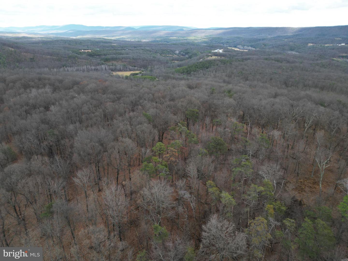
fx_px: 241
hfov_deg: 71.6
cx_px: 174
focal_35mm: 24
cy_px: 130
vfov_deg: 56.8
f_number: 1.7
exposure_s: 1/500
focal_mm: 6.72
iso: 200
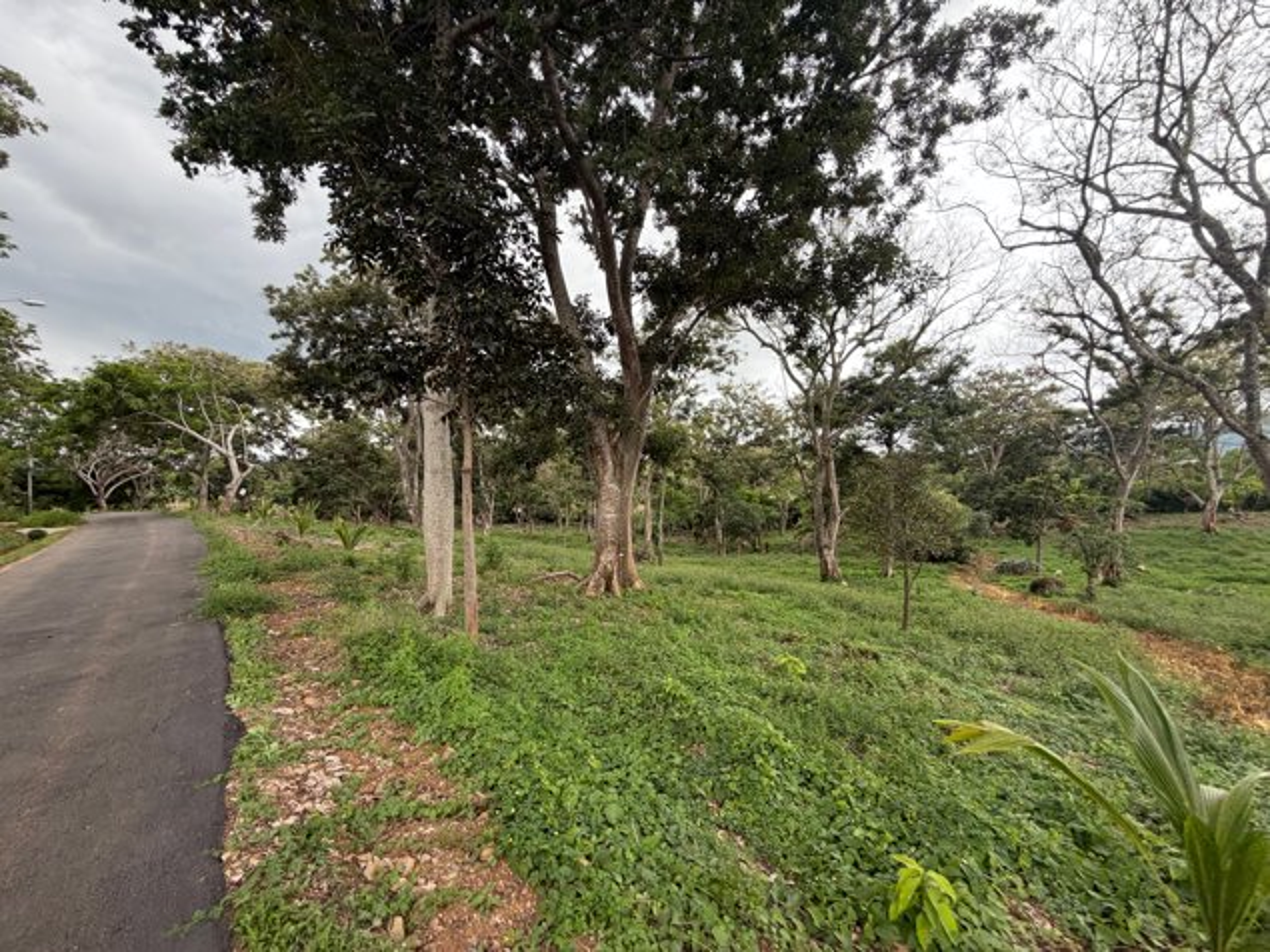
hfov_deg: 102.1
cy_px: 476
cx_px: 635
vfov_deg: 85.7
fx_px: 514
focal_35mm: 14
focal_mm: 2.22
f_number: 2.2
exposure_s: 1/128
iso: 50
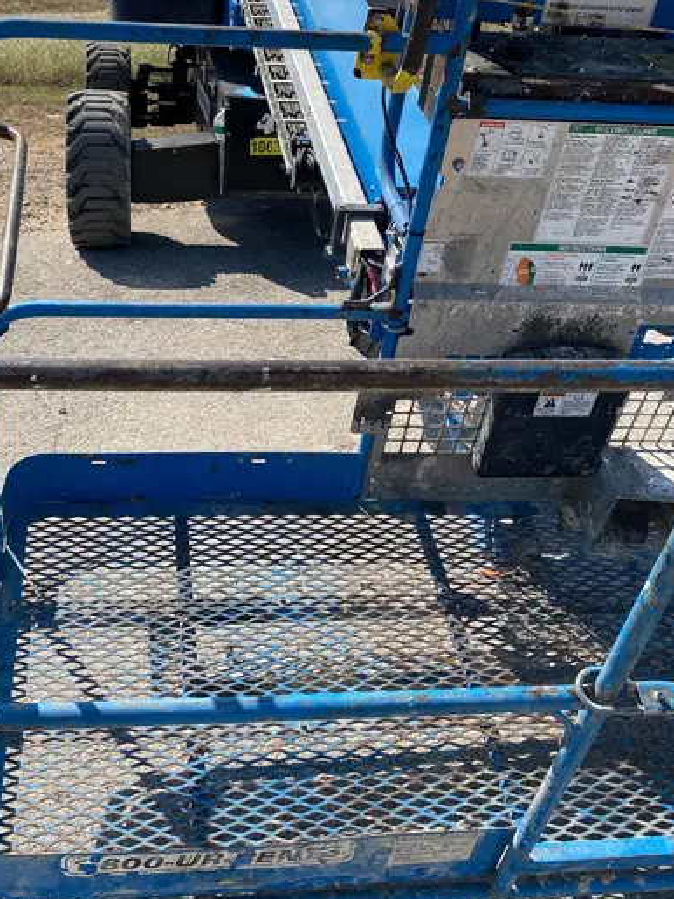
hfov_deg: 38.2
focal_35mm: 37
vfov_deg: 49.7
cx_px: 220
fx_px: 961
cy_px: 345
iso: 32
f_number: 1.8
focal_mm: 4.25
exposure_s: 1/2625
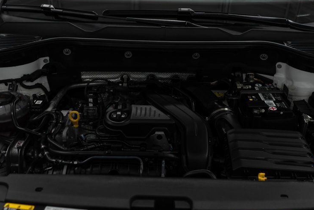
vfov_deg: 34.2
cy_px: 101
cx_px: 155
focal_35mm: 39
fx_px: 340
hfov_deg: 49.6
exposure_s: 1/50
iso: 200
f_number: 3.2
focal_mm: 28
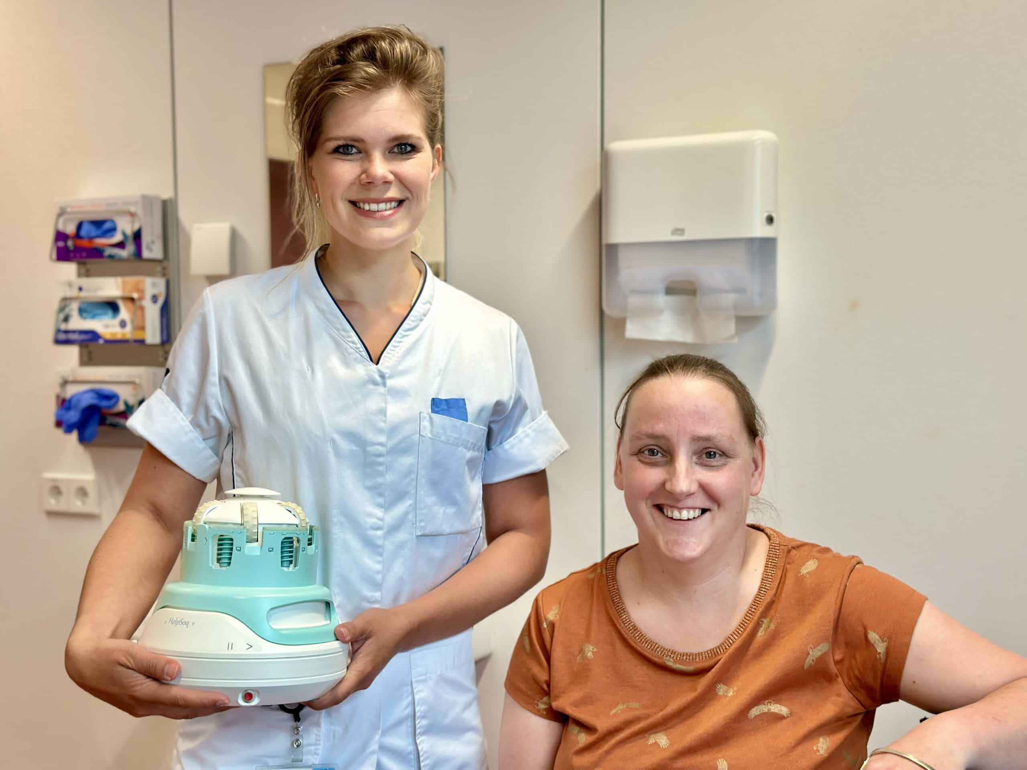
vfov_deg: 30.3
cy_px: 385
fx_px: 1424
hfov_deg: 39.7
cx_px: 514
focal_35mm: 48
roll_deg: +1.8
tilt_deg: -0.1
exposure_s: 1/100
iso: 125
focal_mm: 6.86
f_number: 1.78
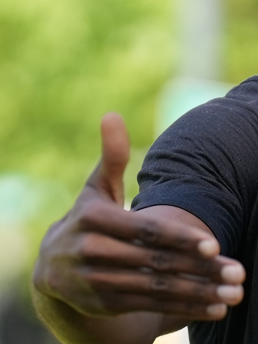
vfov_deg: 3.1
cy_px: 219
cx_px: 310
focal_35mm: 630
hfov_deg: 2.4
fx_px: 6258
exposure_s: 1/2000
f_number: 2.8
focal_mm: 135
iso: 400
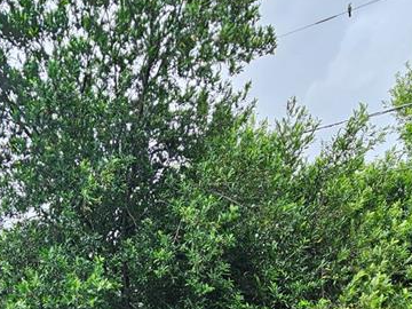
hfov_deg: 49.1
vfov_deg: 29.2
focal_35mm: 37
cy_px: 426
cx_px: 130
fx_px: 440
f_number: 2.2
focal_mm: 2.2
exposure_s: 1/120
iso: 50
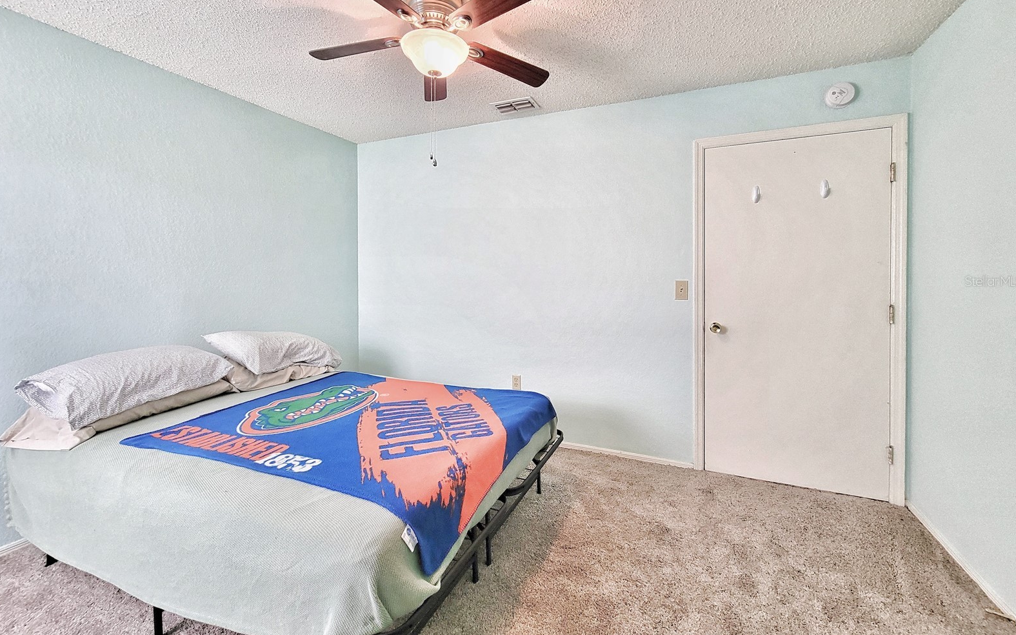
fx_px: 388
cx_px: 510
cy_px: 281
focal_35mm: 14
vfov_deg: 78.3
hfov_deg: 105.3
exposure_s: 1/60
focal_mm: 2.2
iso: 250
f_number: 2.2
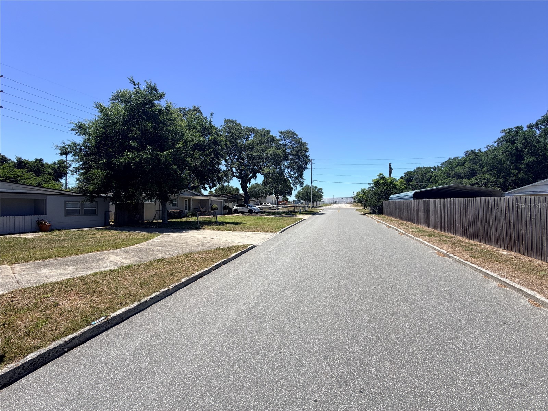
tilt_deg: +0.5
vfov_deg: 85.7
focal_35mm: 14
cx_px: 274
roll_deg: +0.8
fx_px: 222
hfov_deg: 102.1
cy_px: 206
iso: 20
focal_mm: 2.22
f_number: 2.2
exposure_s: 1/841
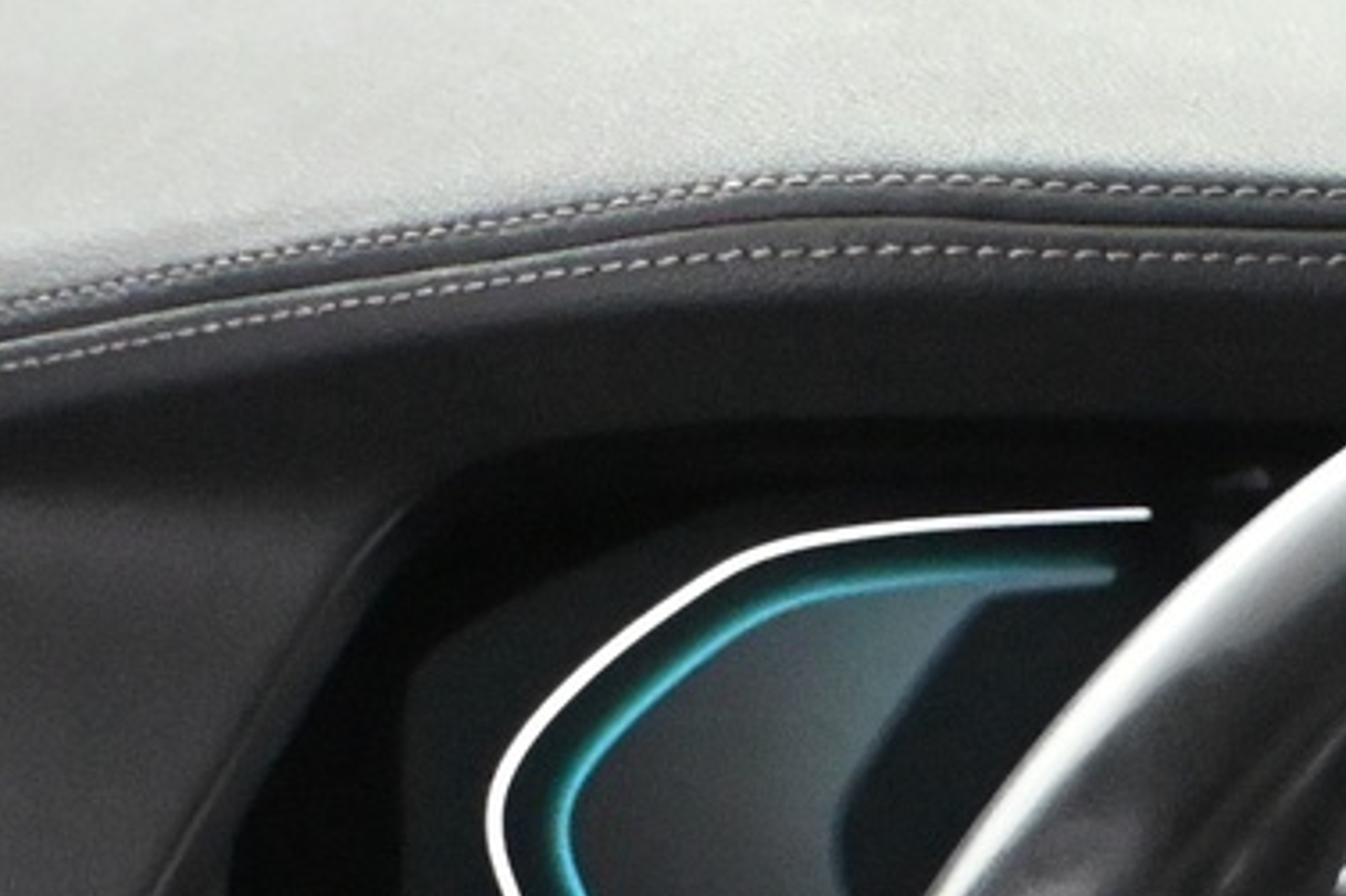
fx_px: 6994
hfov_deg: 10.6
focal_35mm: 187
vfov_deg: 7.1
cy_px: 1731
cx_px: 2103
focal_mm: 29
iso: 8000
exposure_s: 1/60
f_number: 4.8
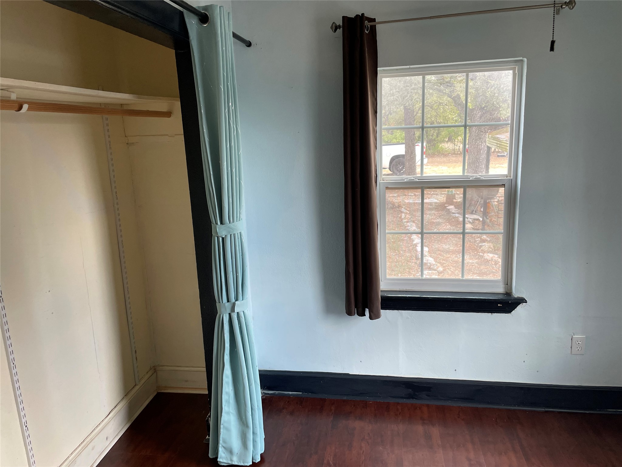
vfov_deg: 53.1
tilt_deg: -10.5
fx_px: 467
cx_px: 311
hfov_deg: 67.3
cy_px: 234
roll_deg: +1.8
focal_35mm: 26
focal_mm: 4.2
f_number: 1.6
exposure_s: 1/120
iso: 125
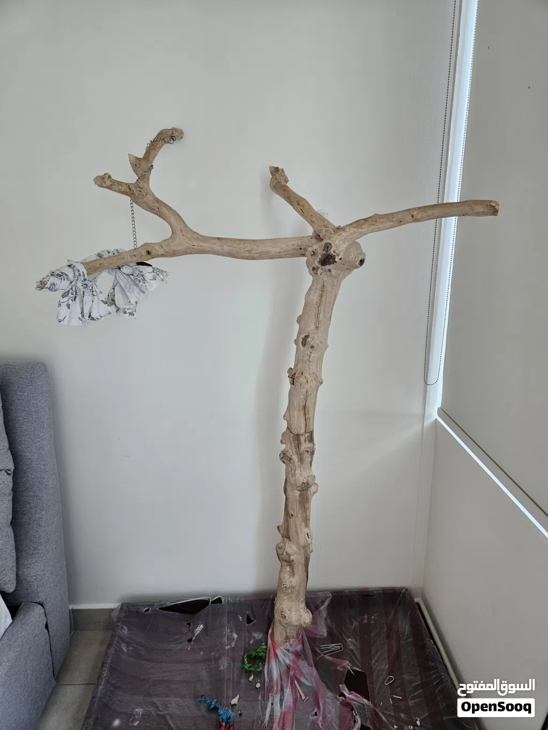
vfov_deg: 73.9
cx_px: 274
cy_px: 365
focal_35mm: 23
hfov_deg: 58.9
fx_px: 485
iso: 160
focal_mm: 5.4
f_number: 1.8
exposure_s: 1/190
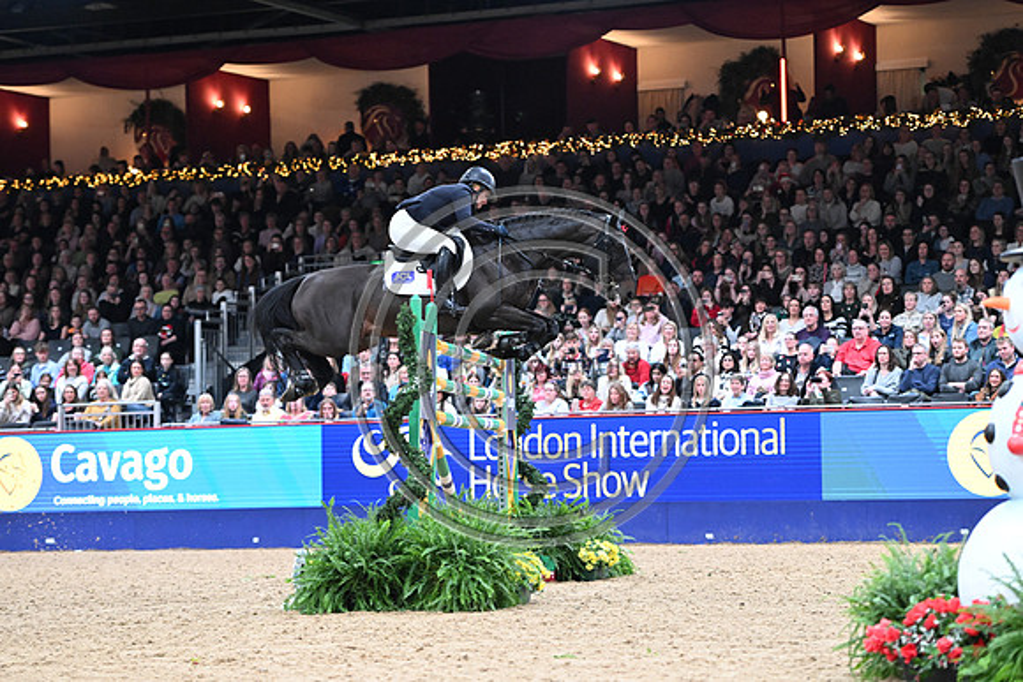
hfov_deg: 19.5
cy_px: 341
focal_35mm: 105
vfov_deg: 13.0
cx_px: 512
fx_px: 2984
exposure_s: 1/800
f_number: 3.5
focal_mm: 105
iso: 6400
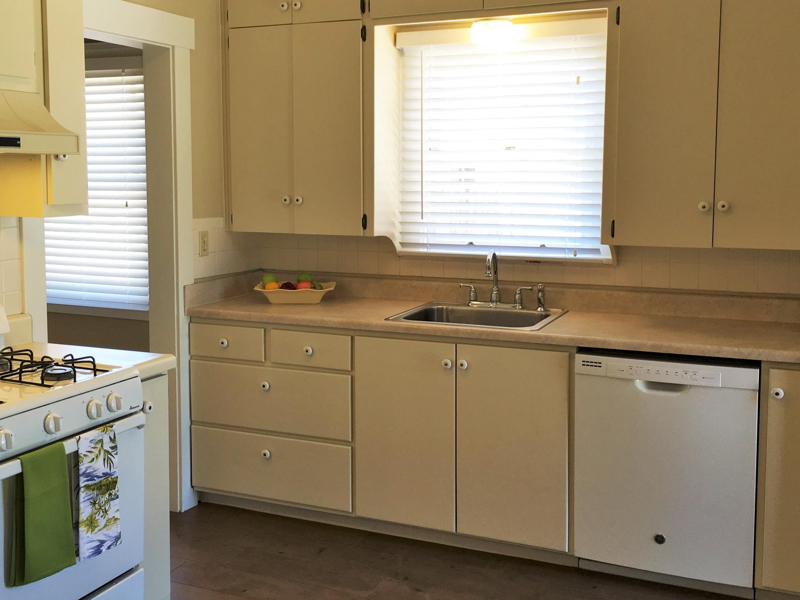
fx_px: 901
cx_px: 360
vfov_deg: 36.7
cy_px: 251
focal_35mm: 39
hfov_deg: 47.8
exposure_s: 1/60
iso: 32
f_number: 2.2
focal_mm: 4.15
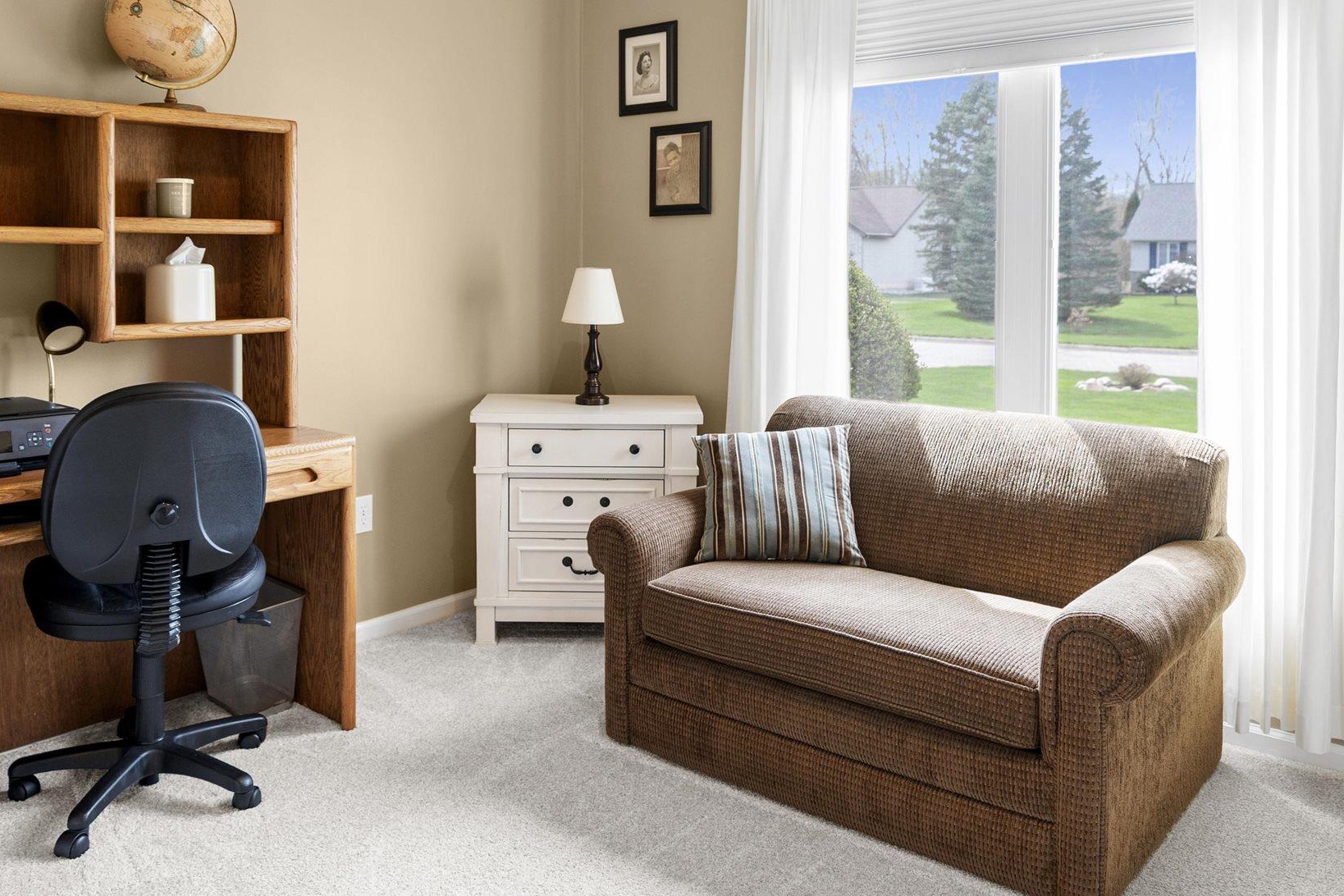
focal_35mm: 30
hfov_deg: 61.8
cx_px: 602
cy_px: 269
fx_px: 1120
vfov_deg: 42.7
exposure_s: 1/30
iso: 400
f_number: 3.2
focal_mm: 16
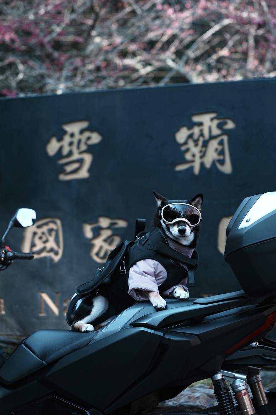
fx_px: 575
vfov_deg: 39.6
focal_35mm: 50
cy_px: 208
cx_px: 138
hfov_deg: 27.0
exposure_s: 1/800
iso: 200
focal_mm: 50
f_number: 2
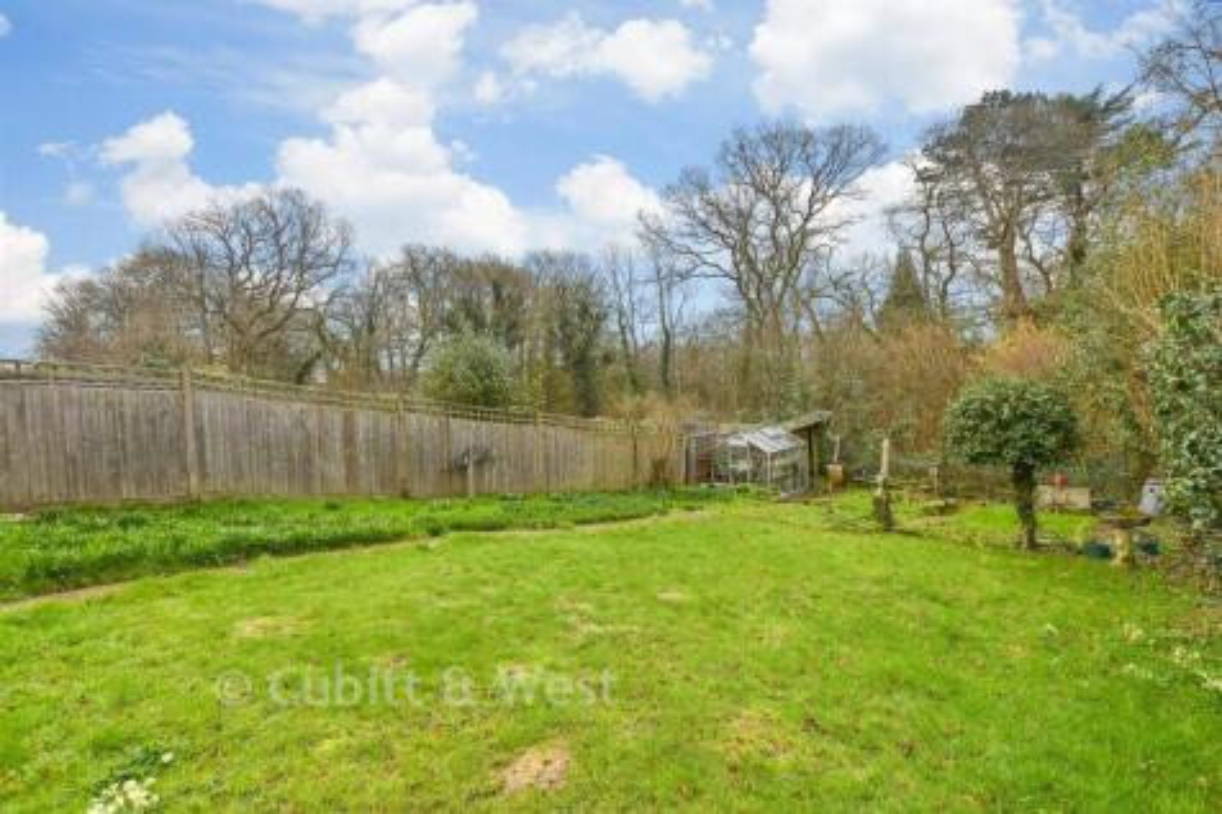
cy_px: 407
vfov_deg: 77.3
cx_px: 611
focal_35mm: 15
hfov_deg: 100.4
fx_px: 509
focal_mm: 10
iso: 160
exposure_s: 1/100
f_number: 8
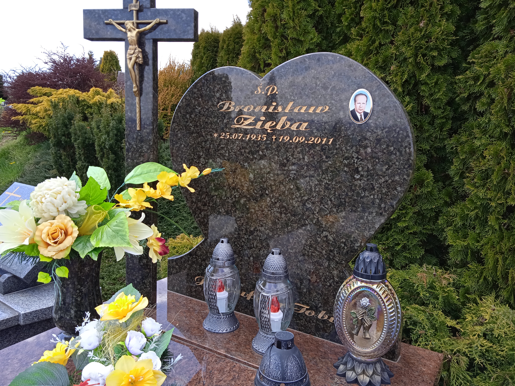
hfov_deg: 63.4
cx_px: 258
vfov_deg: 49.7
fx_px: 417
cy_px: 193
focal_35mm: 28
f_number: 2.2
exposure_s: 1/296
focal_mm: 3.43
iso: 111
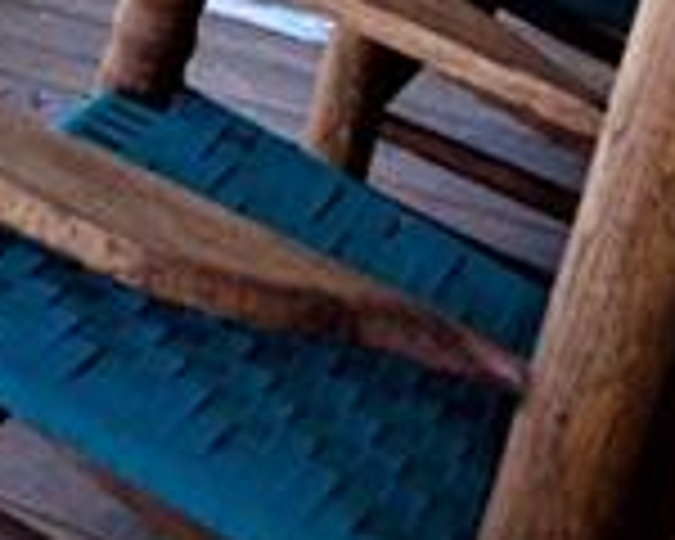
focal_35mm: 105
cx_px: -752
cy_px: -866
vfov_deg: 11.4
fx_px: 2101
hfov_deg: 14.5
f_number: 7.1
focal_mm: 11
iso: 200
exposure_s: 1/100
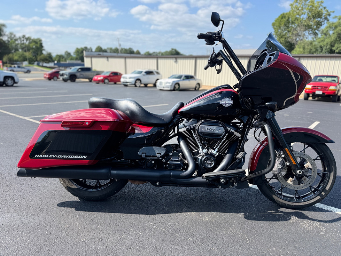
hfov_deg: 71.6
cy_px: 128
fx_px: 236
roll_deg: -0.2
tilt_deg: -16.8
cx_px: 170
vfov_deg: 56.8
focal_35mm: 24
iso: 80
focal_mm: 6.76
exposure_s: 1/2445
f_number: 1.78
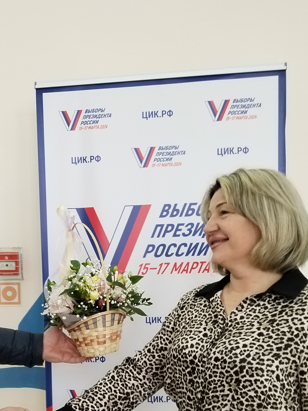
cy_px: 311
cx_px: 71
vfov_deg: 41.6
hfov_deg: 32.2
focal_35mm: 44
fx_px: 522
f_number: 1.8
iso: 448
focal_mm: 4.75
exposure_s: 1/33.3
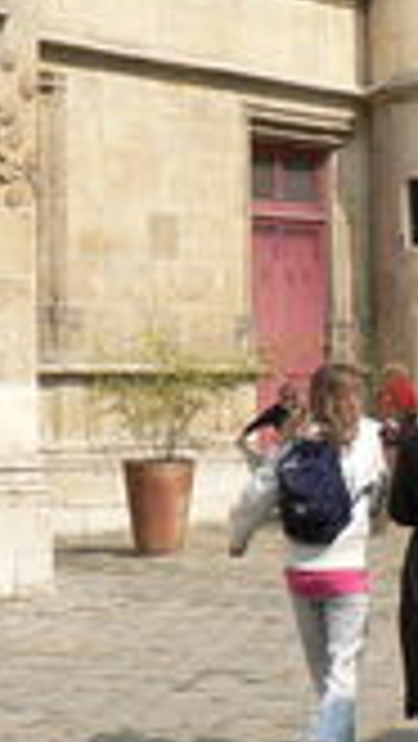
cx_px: 270
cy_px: 225
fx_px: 2223
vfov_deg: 18.9
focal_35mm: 113
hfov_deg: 10.7
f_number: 4.5
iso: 64
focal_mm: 6
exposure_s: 1/320
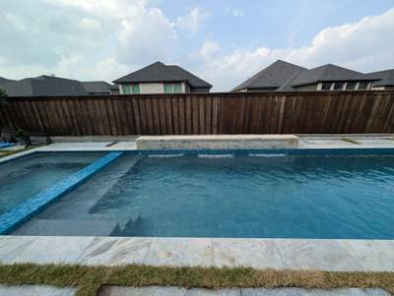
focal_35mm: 12
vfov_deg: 94.6
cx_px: 197
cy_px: 148
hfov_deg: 110.5
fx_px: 137
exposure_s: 1/2252
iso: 54
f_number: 1.7
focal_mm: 2.02
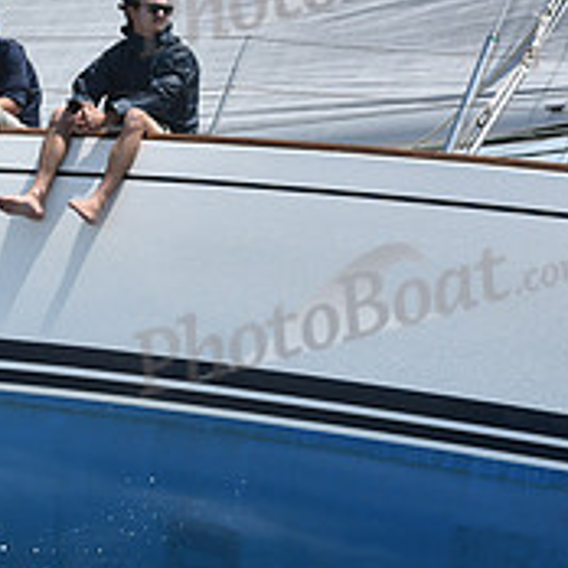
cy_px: 188
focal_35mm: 261
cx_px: -33
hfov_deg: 6.7
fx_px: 4845
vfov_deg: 6.7
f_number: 7.1
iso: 250
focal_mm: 92
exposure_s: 1/1250
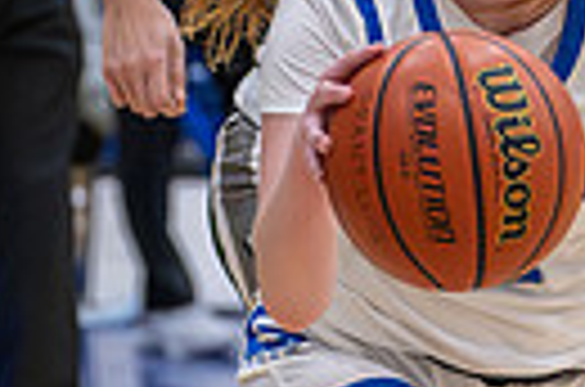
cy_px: 621
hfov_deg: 3.2
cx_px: 77
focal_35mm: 655
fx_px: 10618
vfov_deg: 2.1
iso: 7200
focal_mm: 98
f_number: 2.8
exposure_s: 1/1000
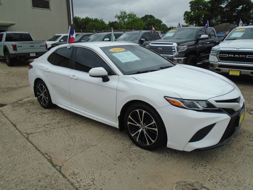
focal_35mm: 26
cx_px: 126
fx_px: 190
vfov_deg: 53.1
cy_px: 95
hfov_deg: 67.3
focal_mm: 4.6
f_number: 8
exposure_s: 1/200
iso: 100
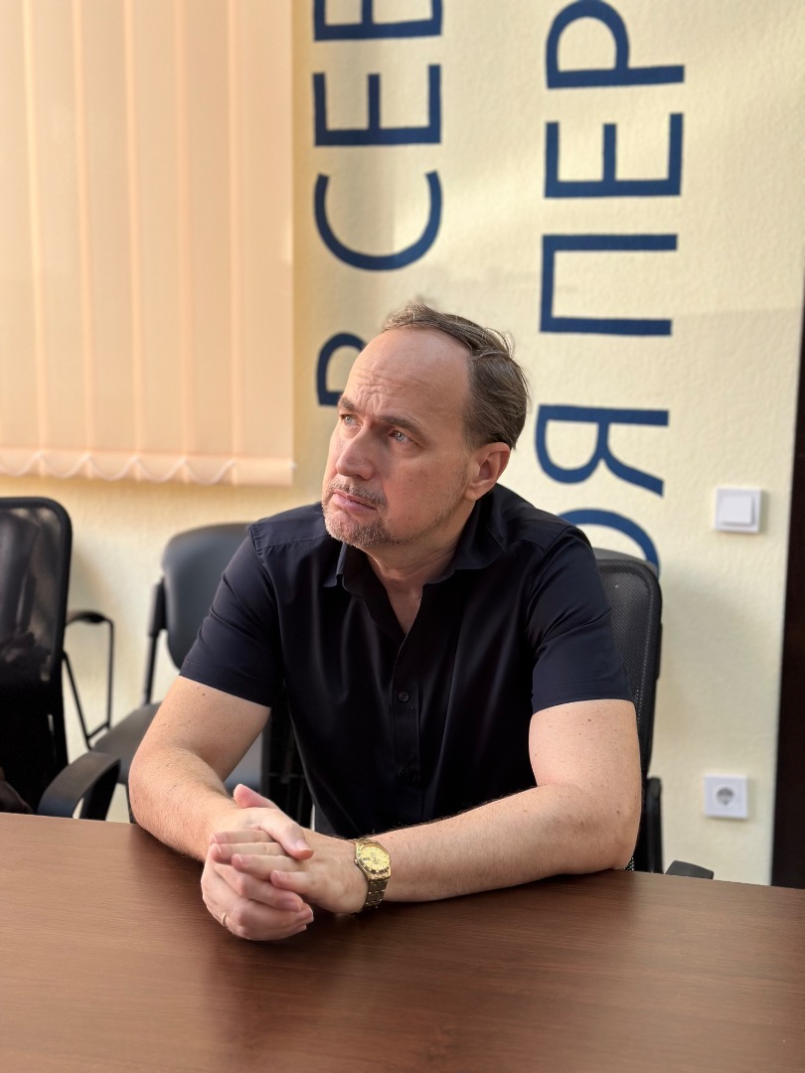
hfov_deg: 30.3
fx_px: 1488
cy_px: 536
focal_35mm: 48
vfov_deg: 39.7
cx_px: 402
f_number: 1.78
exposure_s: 1/161
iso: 125
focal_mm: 6.86
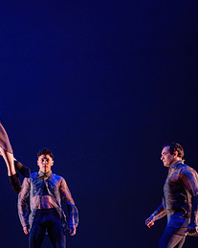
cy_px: 185
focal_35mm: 54
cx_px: 33
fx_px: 396
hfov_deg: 27.4
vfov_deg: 34.1
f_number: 1.4
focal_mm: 24
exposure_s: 1/400
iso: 1000
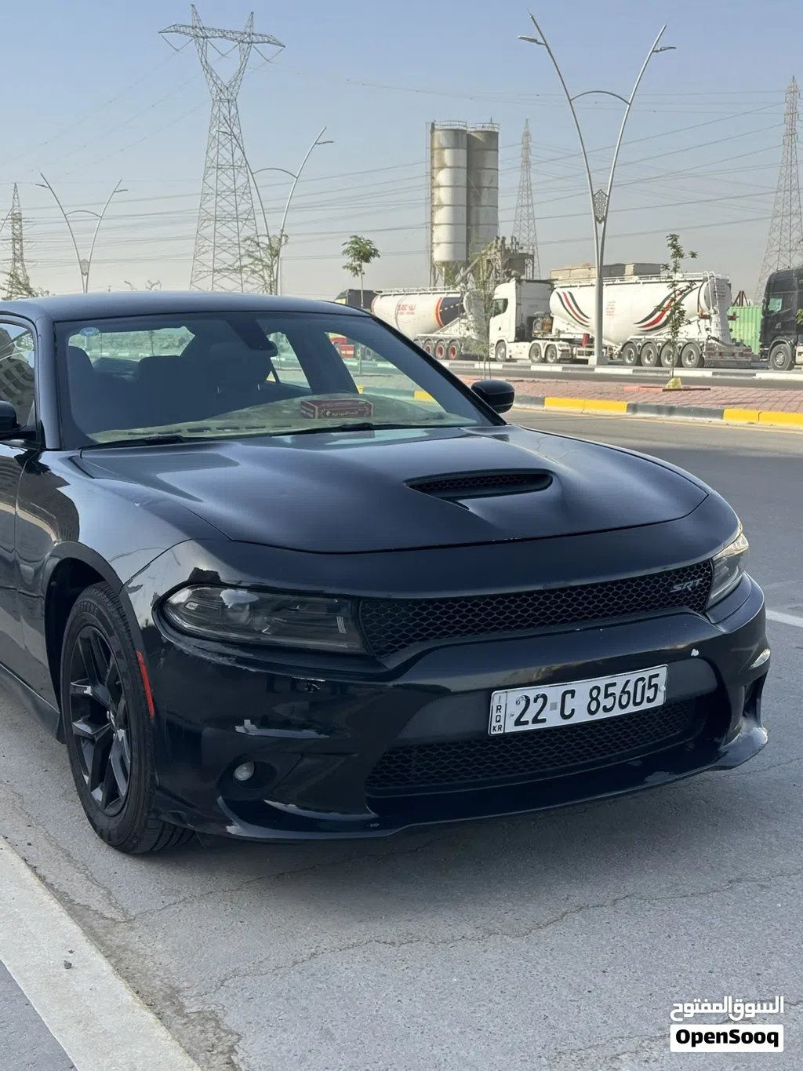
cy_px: 536
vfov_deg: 39.7
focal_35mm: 48
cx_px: 402
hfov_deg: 30.3
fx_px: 1484
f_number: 1.78
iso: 64
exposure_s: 1/2597
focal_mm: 6.86
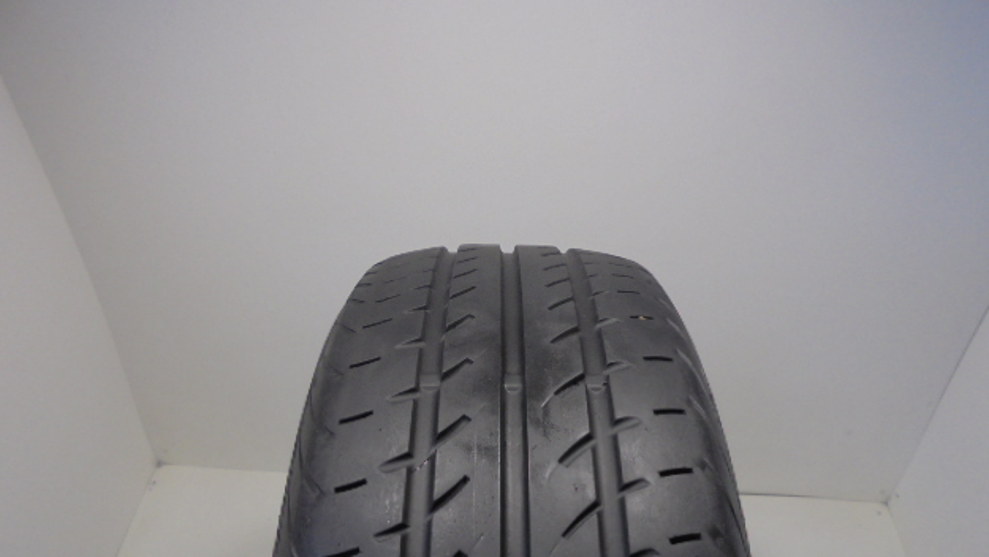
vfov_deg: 40.2
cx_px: 489
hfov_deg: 66.0
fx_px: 761
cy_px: 310
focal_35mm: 29
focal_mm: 4.6
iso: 100
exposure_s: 1/40
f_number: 3.5
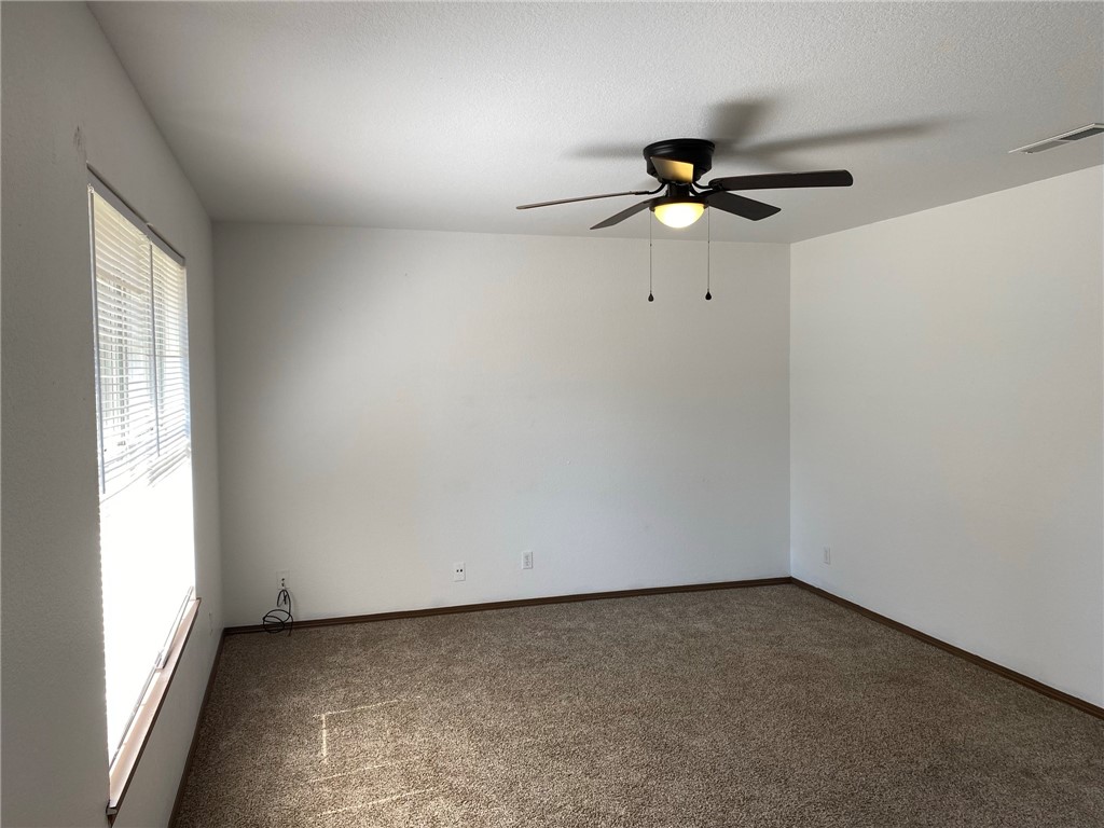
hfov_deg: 67.3
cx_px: 552
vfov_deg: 53.1
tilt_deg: -2.7
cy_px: 414
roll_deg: +0.6
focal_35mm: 26
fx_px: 829
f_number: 1.8
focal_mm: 4.25
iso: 40
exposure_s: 1/120
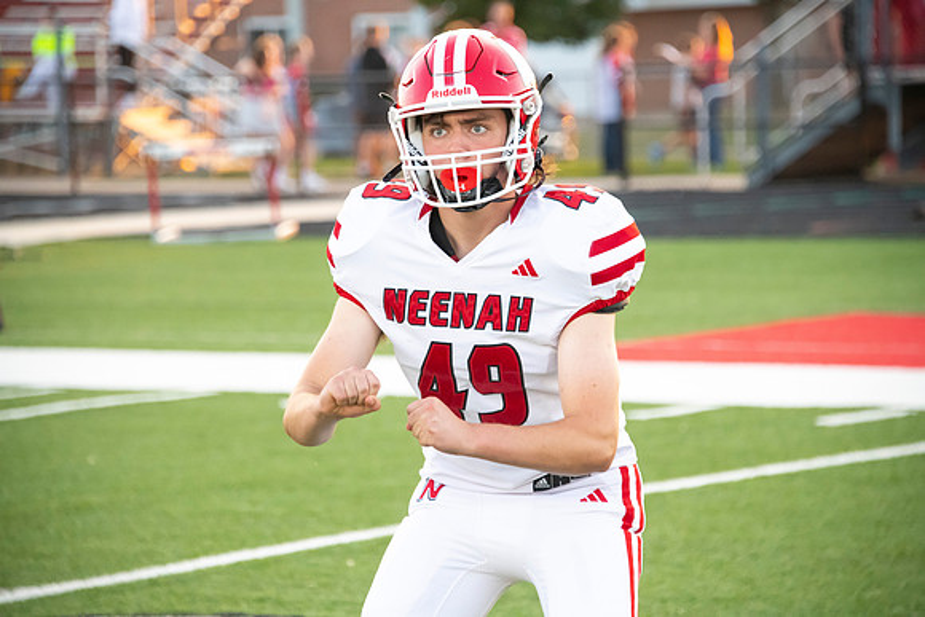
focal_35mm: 200
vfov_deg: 6.9
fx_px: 5140
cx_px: 462
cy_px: 308
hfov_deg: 10.3
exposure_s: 1/800
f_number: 5.6
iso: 4000
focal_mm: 200
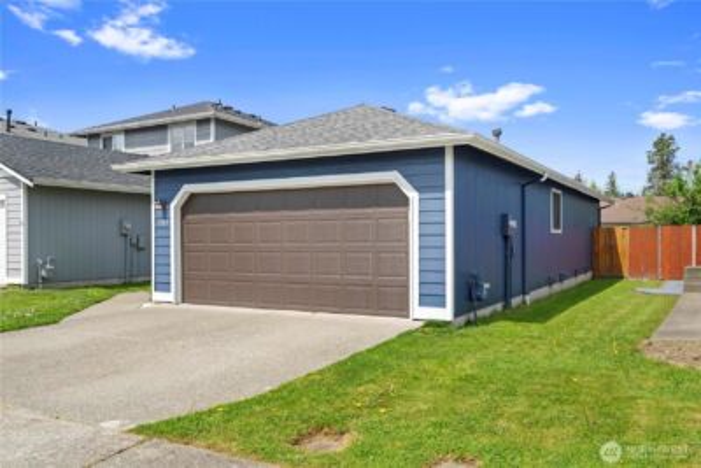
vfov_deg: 43.6
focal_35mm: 30
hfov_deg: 61.9
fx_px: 584
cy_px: 234
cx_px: 350
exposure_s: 1/320
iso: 200
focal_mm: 30
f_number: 8
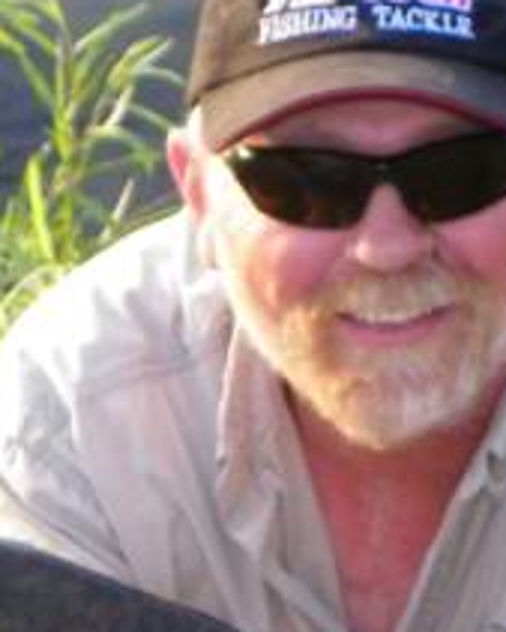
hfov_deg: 6.5
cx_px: 263
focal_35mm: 237
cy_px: 653
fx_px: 4433
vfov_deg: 8.1
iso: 160
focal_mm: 11.4
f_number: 3.5
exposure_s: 1/160
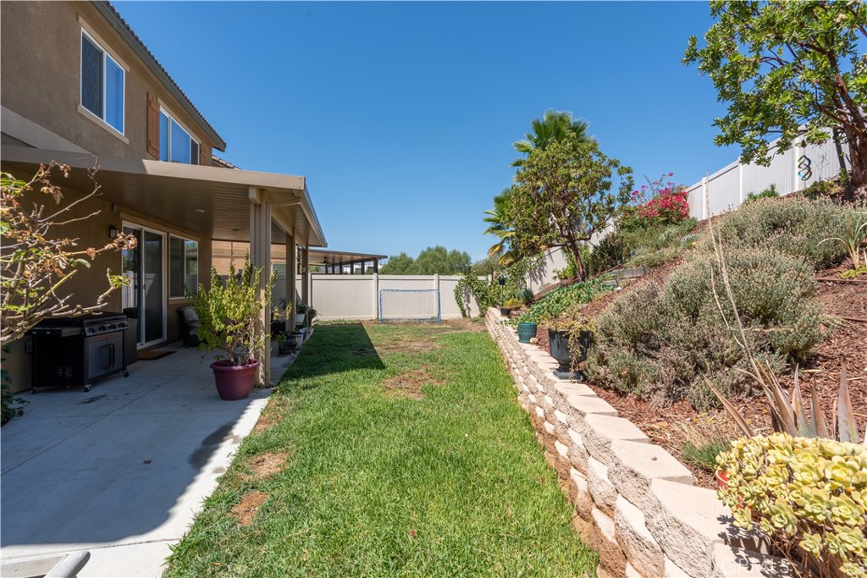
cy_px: 289
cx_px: 434
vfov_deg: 73.8
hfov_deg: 96.7
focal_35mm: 16
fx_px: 385
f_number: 10
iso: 100
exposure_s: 1/640
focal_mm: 16
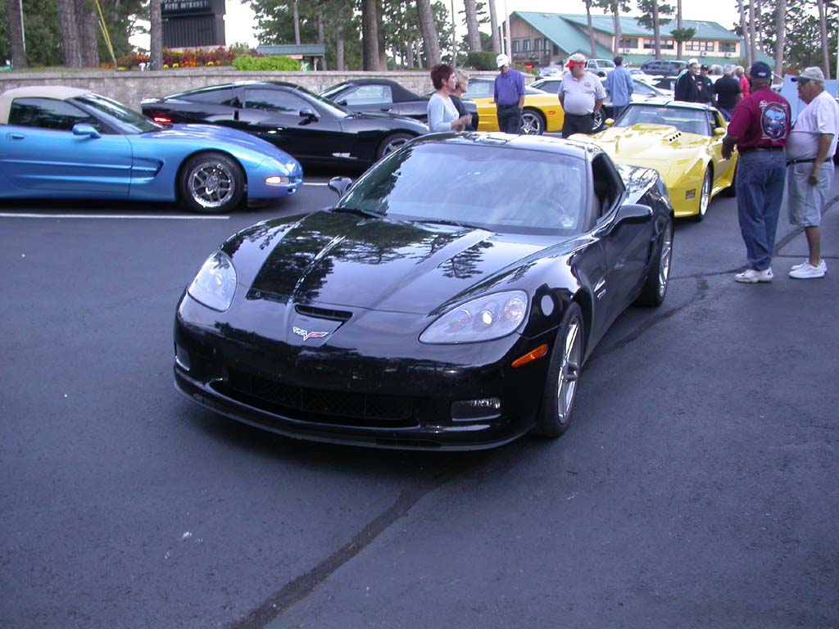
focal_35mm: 38
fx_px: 921
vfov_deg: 37.7
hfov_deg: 49.0
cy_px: 314
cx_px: 420
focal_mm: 7.85
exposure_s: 1/30
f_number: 2.6
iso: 100
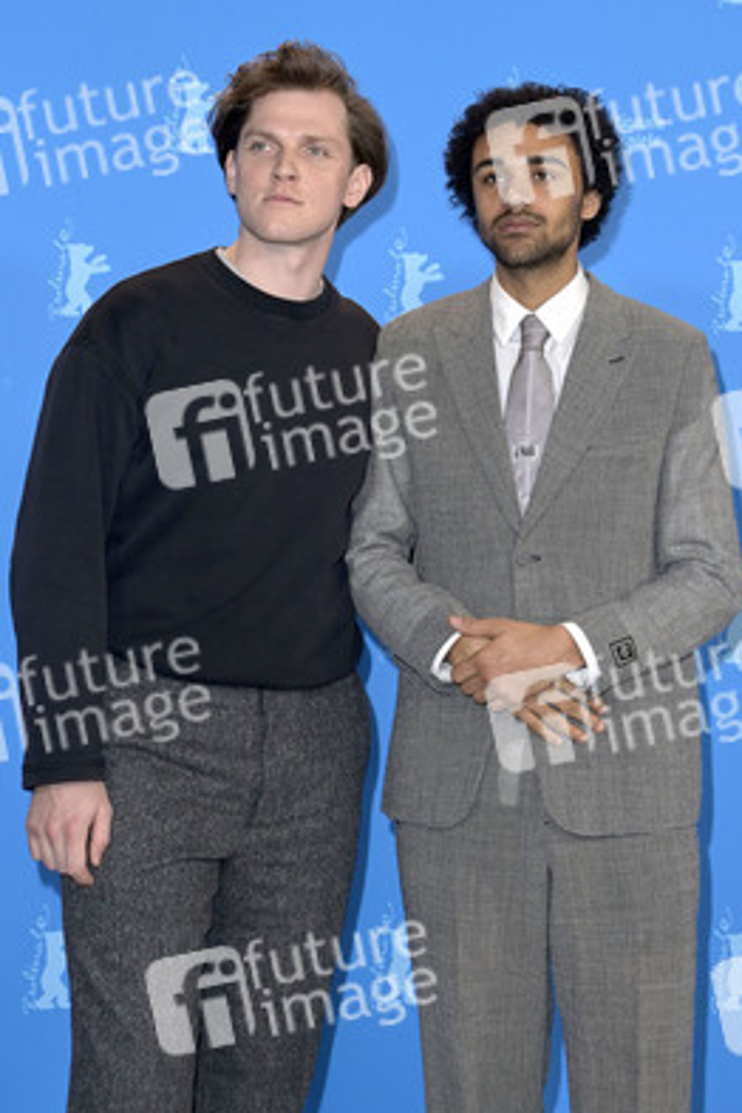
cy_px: 564
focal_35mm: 57
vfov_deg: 35.1
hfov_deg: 23.8
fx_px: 1762
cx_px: 374
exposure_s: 1/250
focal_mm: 56
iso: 1000
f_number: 5.6
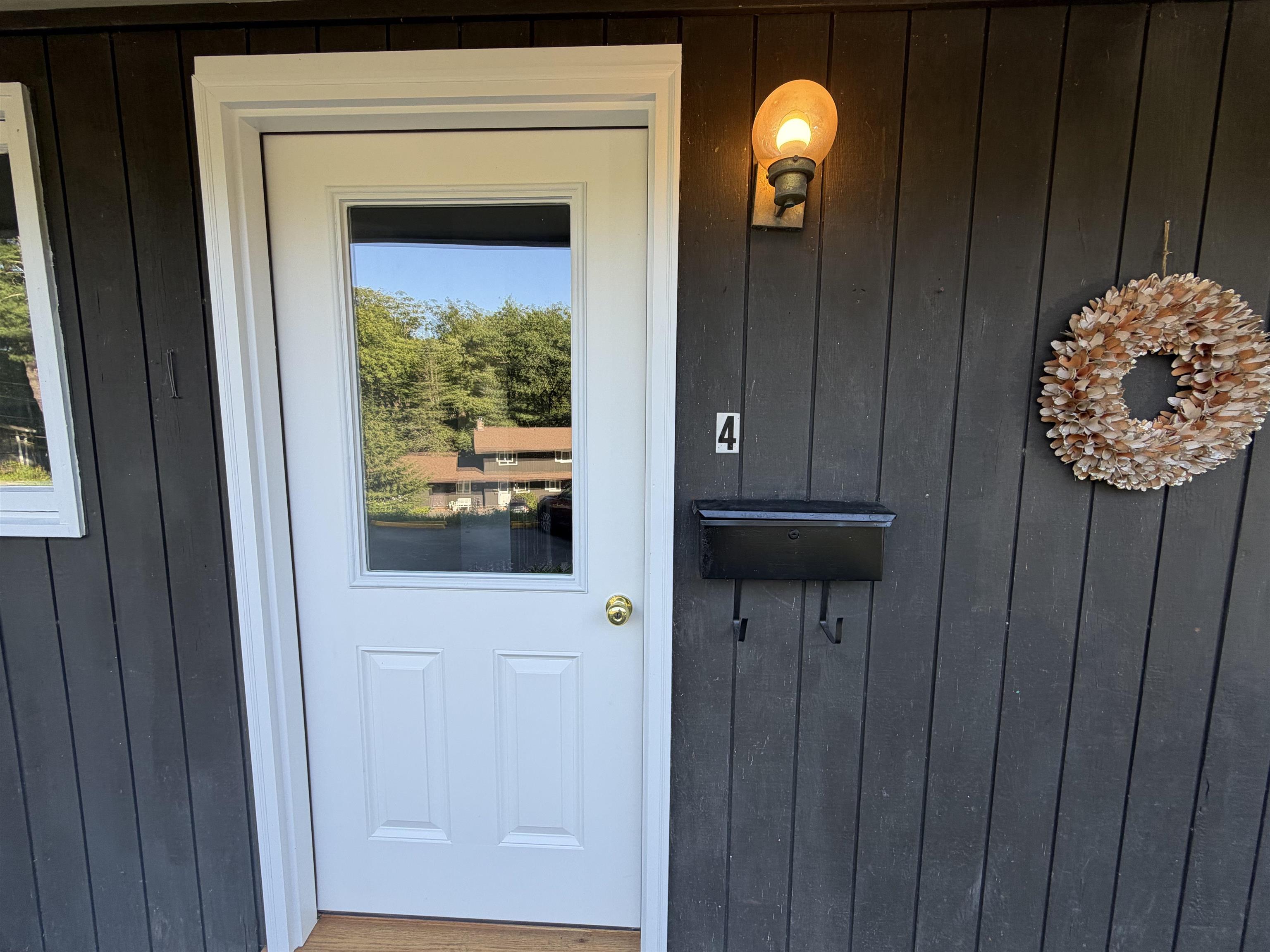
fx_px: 514
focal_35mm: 14
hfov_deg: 102.1
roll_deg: +0.4
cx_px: 635
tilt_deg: -6.6
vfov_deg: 85.7
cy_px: 476
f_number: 2.2
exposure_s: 1/139
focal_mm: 2.22
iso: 40
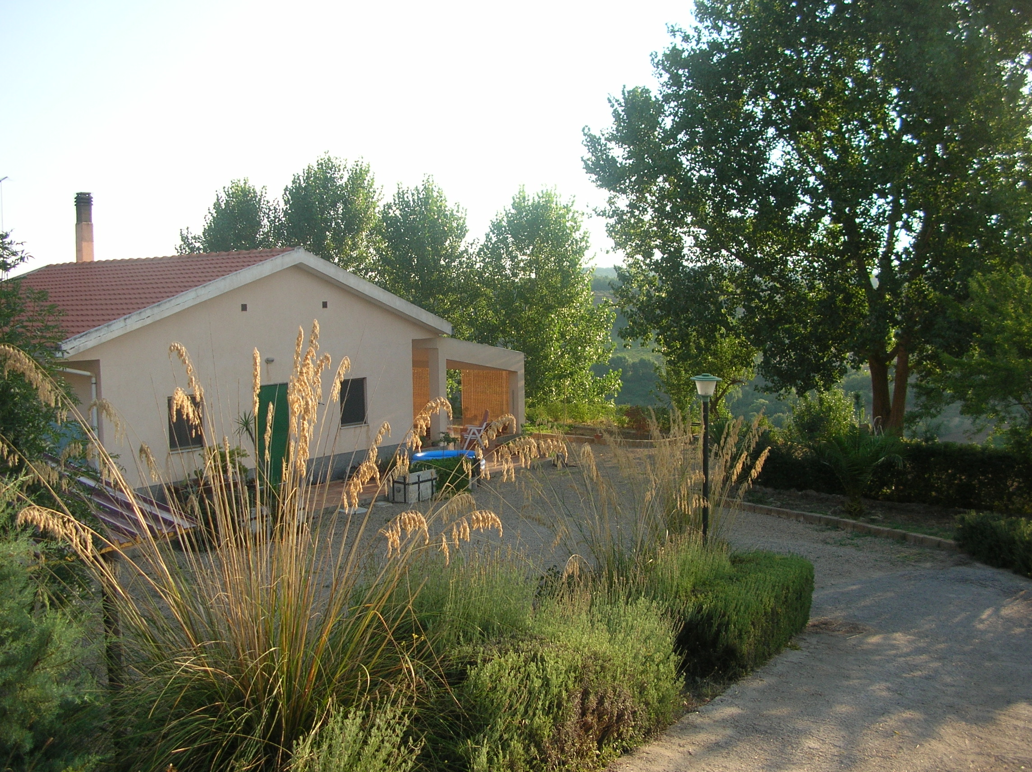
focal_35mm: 35
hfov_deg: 52.7
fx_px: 1043
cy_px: 386
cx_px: 516
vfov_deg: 40.6
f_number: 2.8
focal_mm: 5.8
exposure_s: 1/265
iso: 50
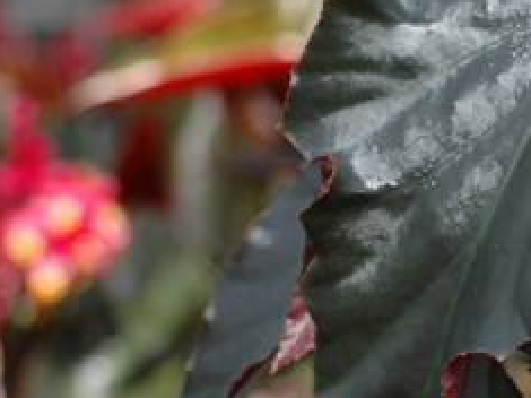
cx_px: 712
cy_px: 219
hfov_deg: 7.1
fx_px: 4216
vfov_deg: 5.4
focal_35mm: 275
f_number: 4.5
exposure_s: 1/125
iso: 200
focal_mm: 70
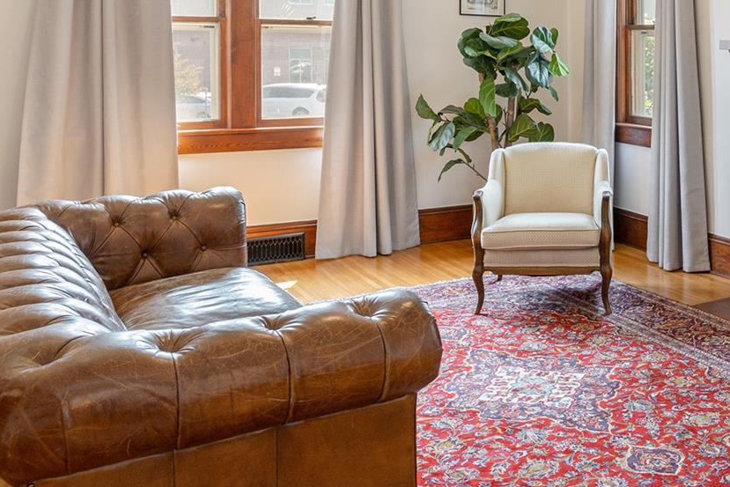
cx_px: 667
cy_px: 66
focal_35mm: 42
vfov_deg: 30.7
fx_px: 852
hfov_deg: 42.3
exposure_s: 1/25
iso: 320
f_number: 7.1
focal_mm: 17
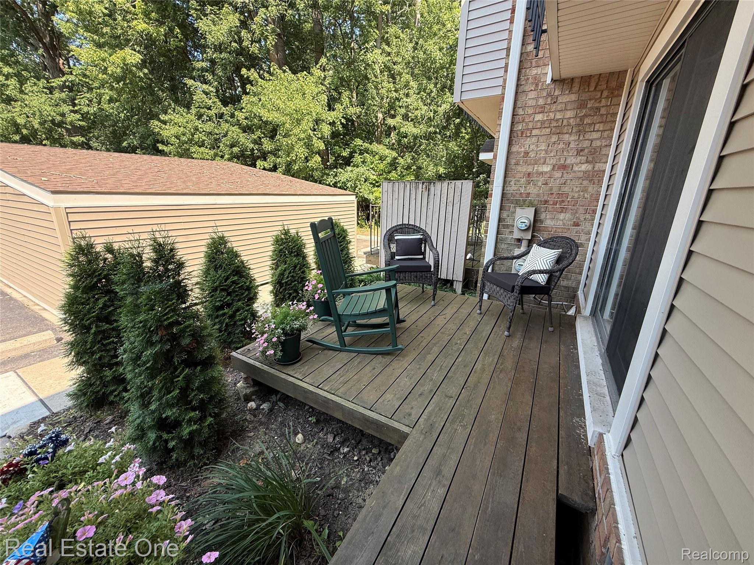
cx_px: 377
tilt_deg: -15.3
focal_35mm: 14
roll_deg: -1.4
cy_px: 282
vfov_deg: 85.7
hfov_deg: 102.1
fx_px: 305
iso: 64
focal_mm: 2.22
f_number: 2.2
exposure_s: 1/303
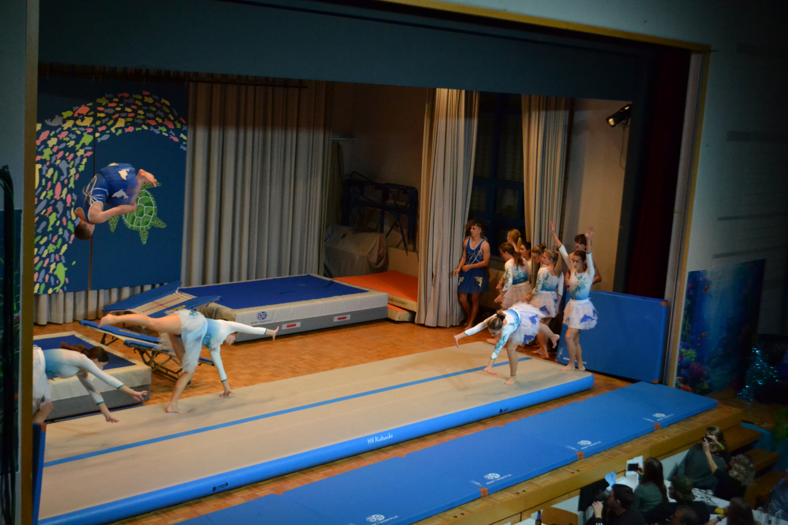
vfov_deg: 29.9
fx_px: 985
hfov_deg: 43.6
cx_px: 394
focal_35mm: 45
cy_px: 262
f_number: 4.5
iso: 2500
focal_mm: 30
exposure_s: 1/500
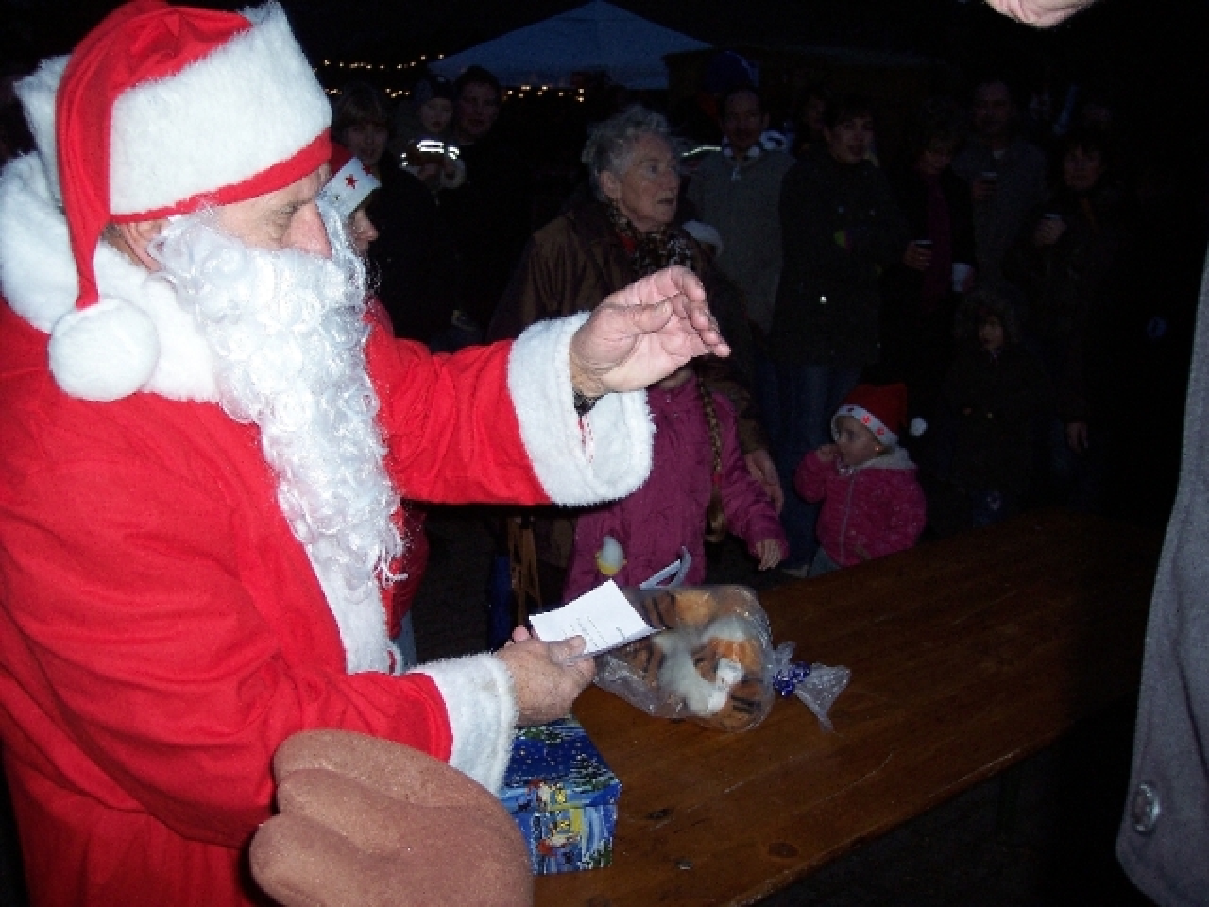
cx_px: 604
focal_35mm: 39
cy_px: 454
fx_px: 1362
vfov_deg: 36.8
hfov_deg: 47.9
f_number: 2.8
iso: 100
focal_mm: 8
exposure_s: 1/60
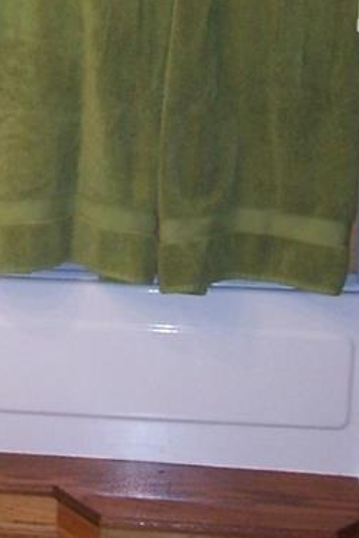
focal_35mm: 114
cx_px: -162
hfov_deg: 11.6
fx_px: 1705
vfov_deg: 17.7
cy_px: 54
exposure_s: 1/90
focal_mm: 5.6
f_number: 2.7
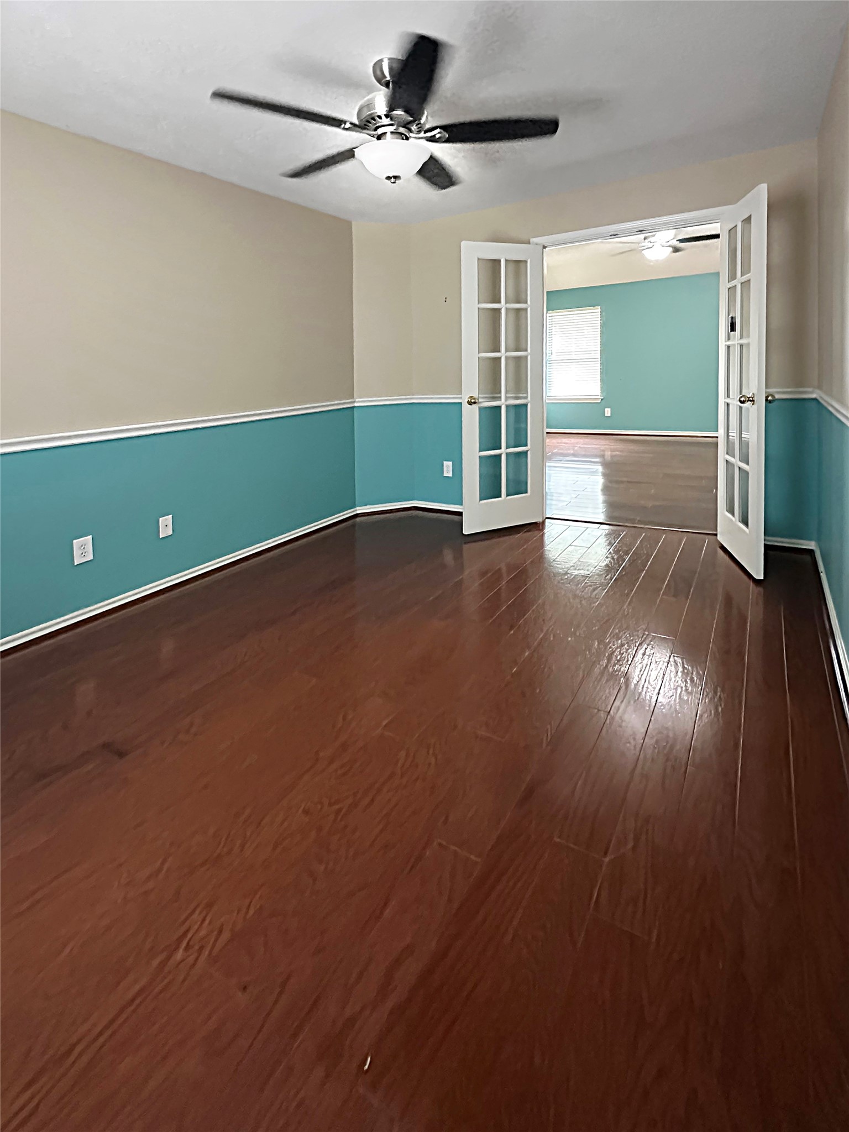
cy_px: 566
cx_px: 424
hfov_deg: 85.7
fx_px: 458
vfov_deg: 102.1
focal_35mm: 14
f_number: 2.2
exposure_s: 1/60
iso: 1000
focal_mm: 2.22
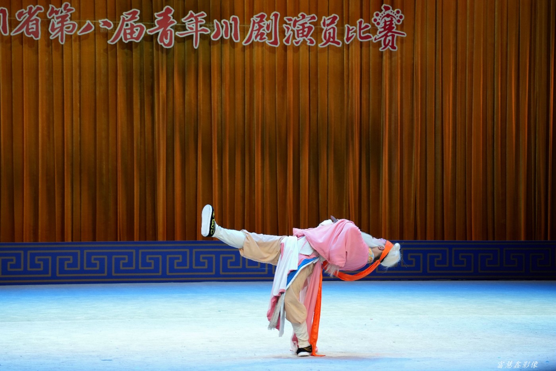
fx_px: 1297
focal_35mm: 84
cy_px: 186
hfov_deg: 24.2
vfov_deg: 16.3
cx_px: 278
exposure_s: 1/100
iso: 400
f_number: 5
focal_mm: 84
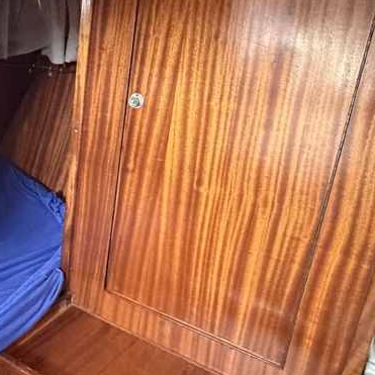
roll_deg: -5.1
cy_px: 170
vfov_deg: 41.8
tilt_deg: -19.9
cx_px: 52
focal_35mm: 40
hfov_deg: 39.4
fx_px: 490
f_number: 2.2
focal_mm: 2.22
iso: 1250
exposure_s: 1/44
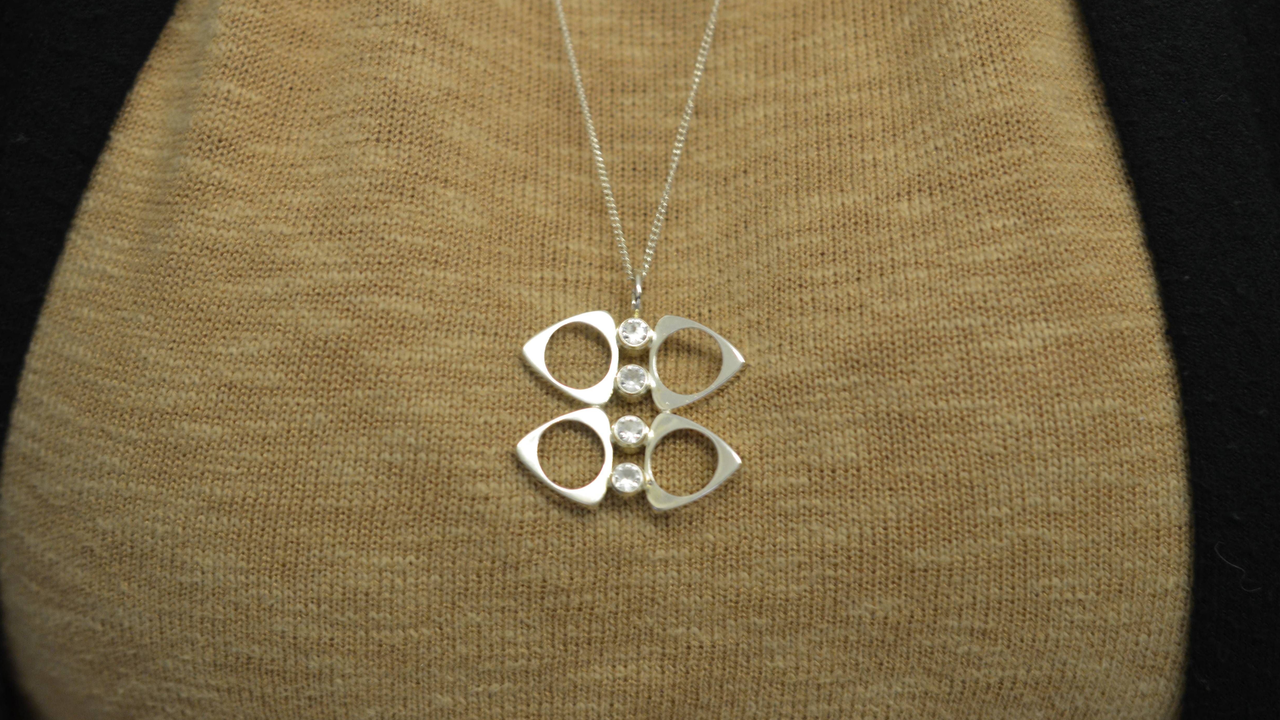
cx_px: 641
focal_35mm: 63
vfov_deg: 19.1
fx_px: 2138
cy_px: 383
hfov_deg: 33.3
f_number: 4
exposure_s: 1/60
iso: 800
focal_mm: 40
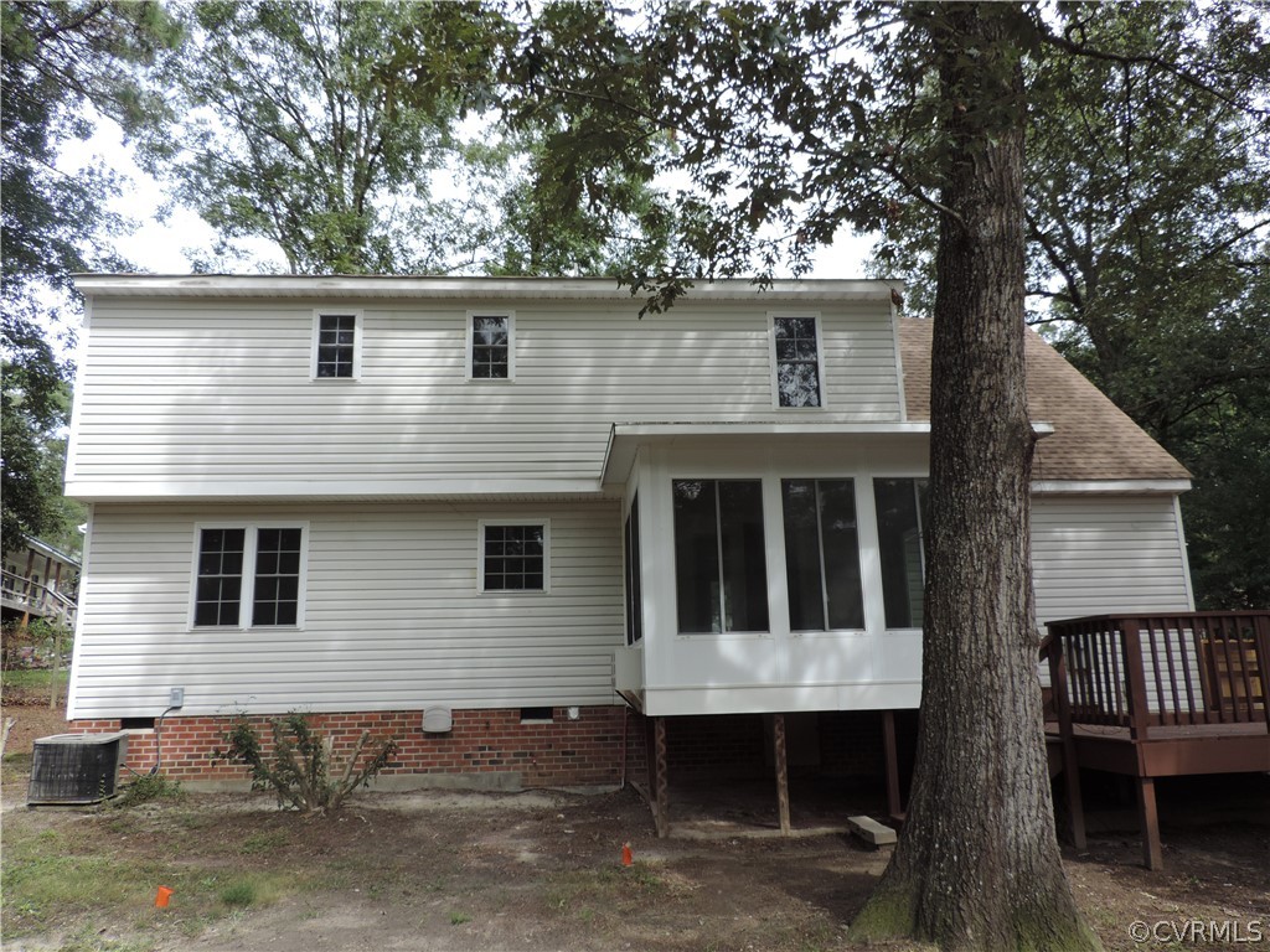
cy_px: 476
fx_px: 881
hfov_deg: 71.6
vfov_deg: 56.8
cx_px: 635
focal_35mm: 24
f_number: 3
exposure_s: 1/250
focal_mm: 4.3
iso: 80
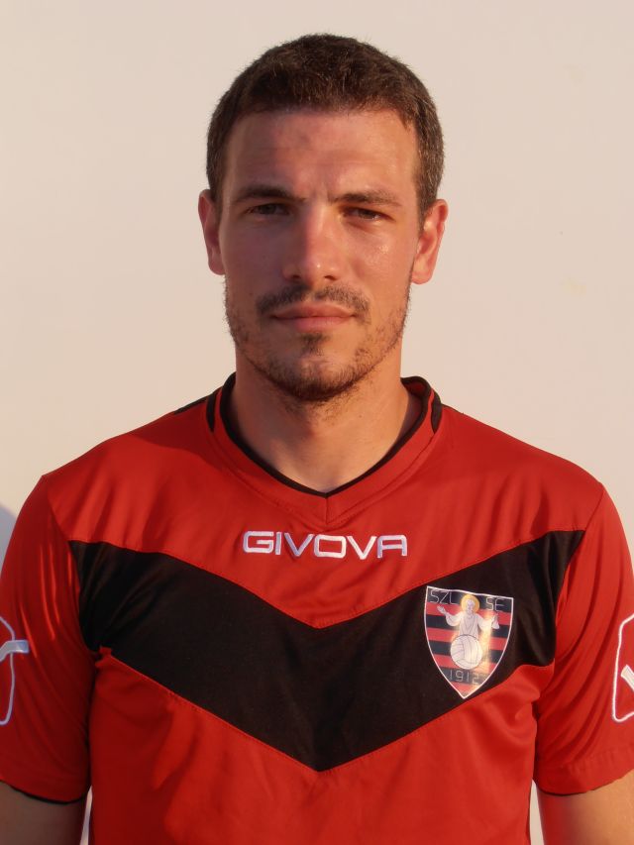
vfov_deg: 28.2
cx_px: 317
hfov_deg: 21.3
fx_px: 1685
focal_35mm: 69
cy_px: 422
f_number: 4.8
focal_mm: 12.29
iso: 80
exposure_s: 1/200
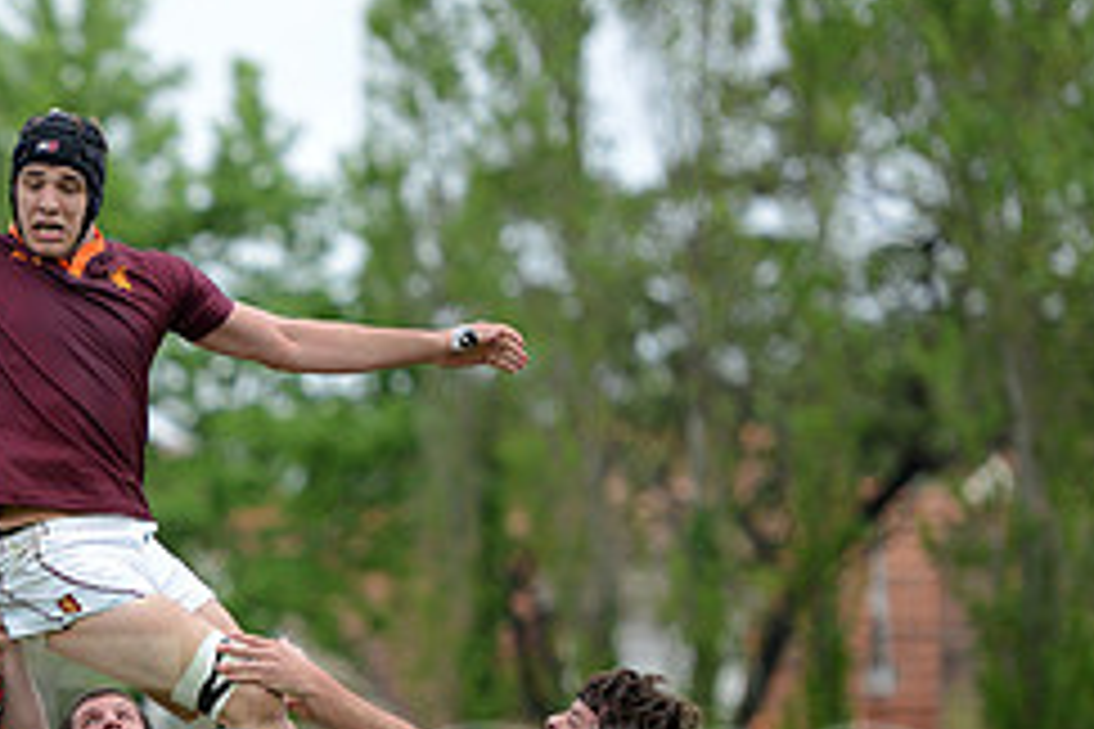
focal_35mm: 430
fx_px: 13066
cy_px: 772
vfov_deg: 3.2
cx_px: -194
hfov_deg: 4.8
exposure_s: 1/800
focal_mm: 180
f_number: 2.8
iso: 320
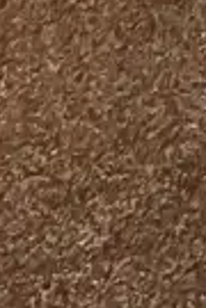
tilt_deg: -25.5
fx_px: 1897
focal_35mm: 221
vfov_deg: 8.3
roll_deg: +1.9
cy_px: -520
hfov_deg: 5.4
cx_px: 867
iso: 250
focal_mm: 3.99
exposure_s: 1/33
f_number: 1.8
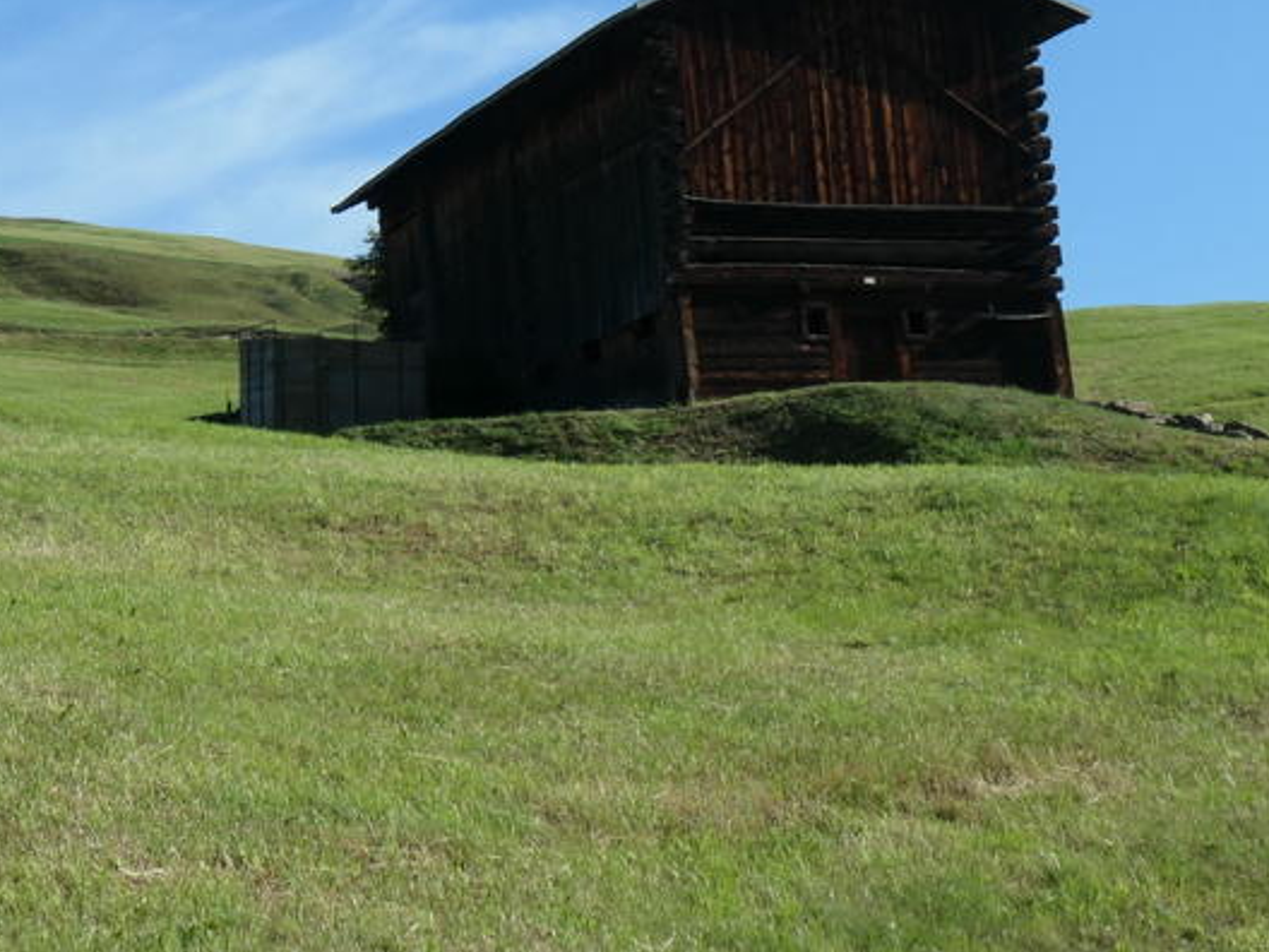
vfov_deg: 14.6
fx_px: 3703
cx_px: -445
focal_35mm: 101
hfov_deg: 18.0
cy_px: 175
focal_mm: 13.4
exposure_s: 1/800
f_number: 5.6
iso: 200
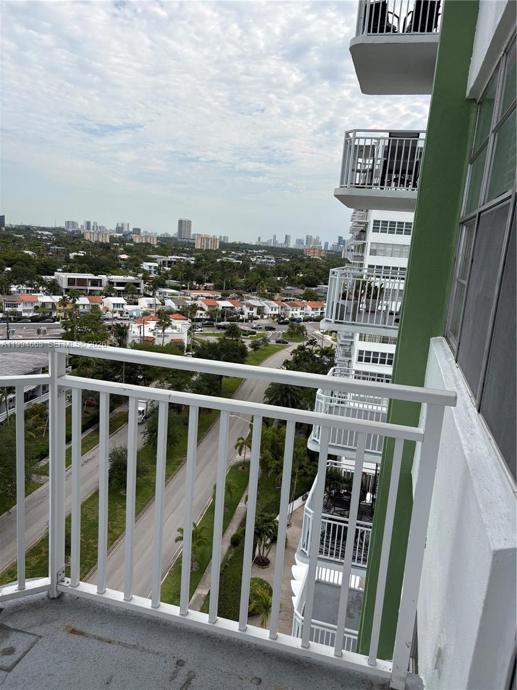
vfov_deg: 67.3
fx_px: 518
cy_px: 345
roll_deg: -5.9
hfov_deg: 53.1
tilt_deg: -10.8
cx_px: 258
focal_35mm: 26
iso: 50
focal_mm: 5.96
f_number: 1.6
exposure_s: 1/3448
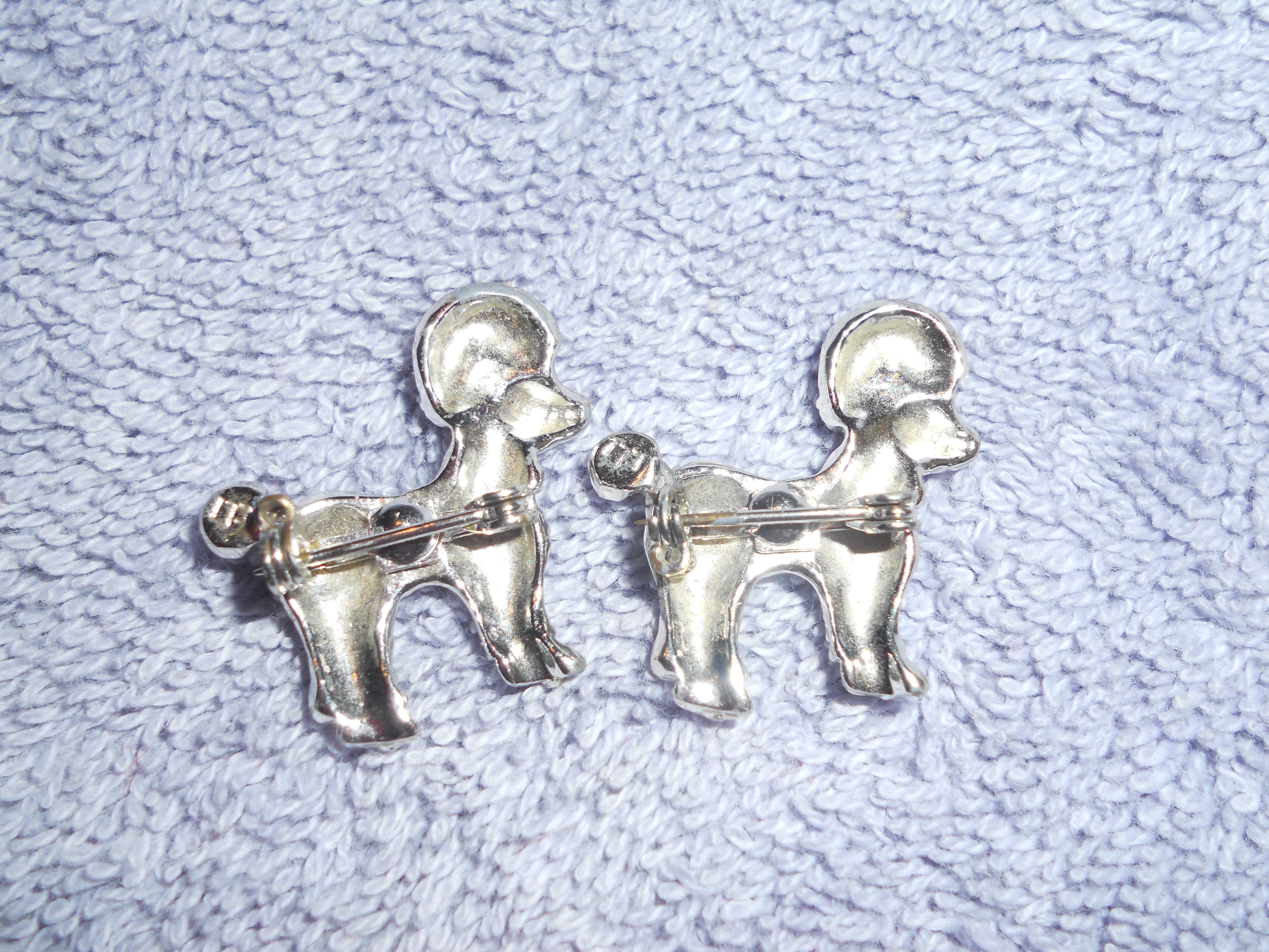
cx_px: 634
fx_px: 1173
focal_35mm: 32
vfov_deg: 44.2
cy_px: 476
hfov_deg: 56.8
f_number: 8.8
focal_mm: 5.8
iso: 80
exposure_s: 1/25
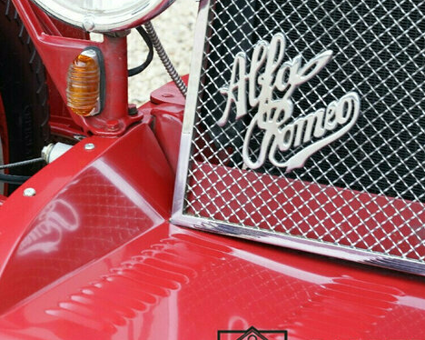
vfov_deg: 12.8
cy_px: 95
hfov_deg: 15.7
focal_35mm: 120
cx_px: -15
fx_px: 1511
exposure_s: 1/60
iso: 1000
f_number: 5.6
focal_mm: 49.9
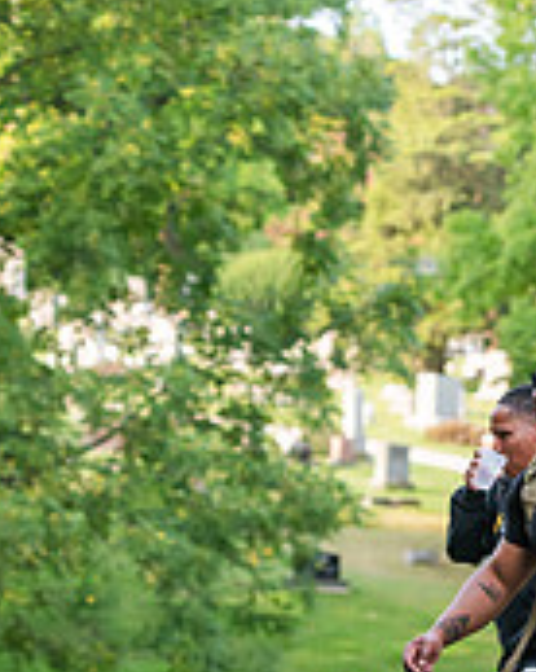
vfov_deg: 7.2
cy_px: 425
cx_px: 478
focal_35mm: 268
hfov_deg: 5.8
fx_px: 5324
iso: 320
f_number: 3.5
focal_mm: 85
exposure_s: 1/400
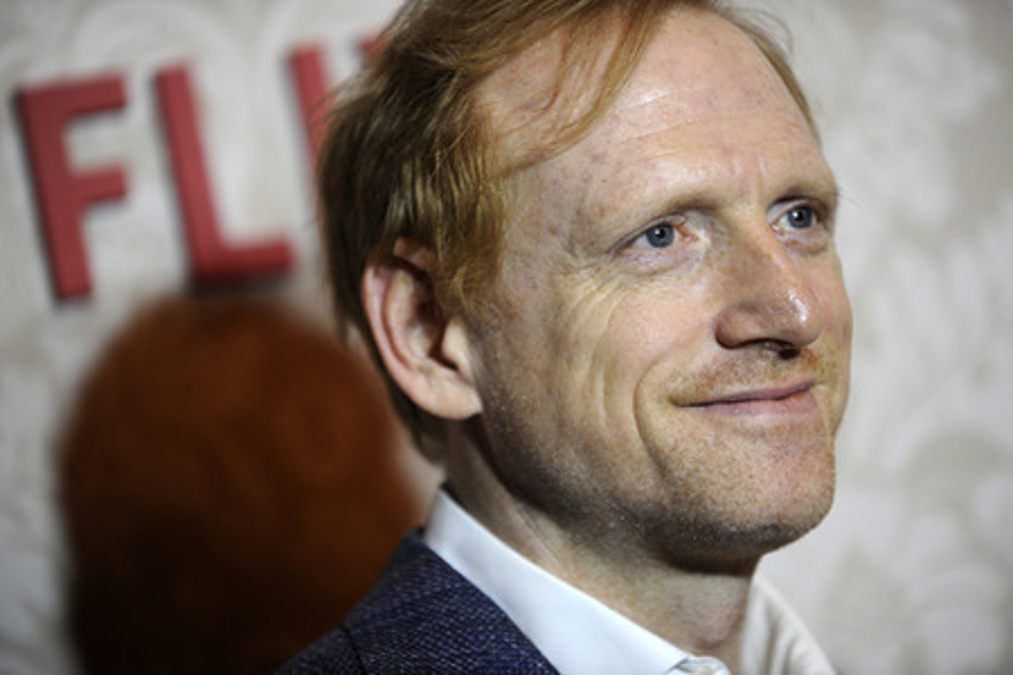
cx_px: 506
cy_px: 338
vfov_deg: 7.8
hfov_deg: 11.7
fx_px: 4924
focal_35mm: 175
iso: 1600
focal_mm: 175
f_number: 3.5
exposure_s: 1/160
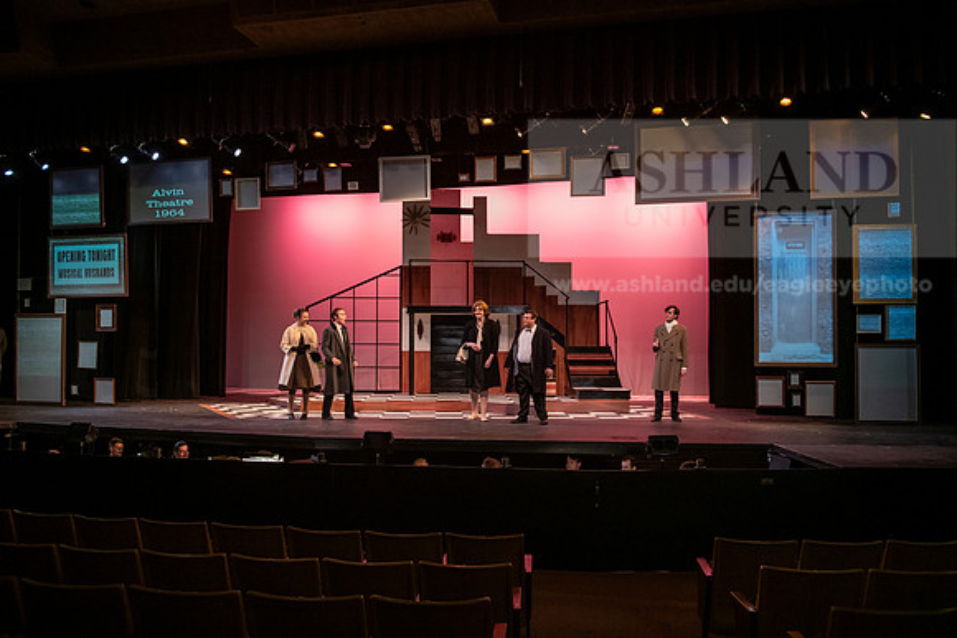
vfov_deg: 45.0
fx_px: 771
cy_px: 319
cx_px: 478
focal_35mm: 29
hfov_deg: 63.6
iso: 2500
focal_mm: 29
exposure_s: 1/200
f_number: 3.2
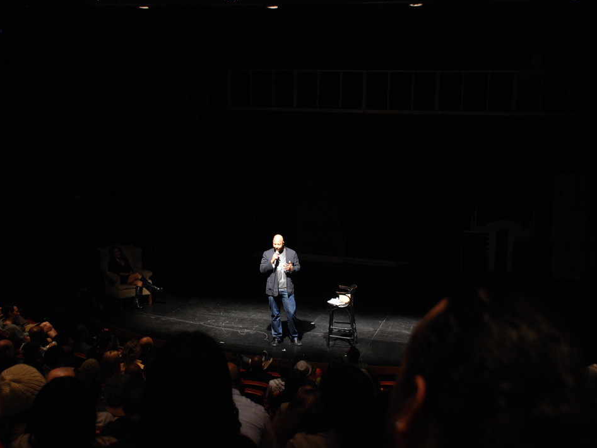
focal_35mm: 46
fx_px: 793
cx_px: 283
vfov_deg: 31.5
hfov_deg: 41.2
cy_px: 226
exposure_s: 1/13
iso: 400
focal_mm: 28
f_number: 4
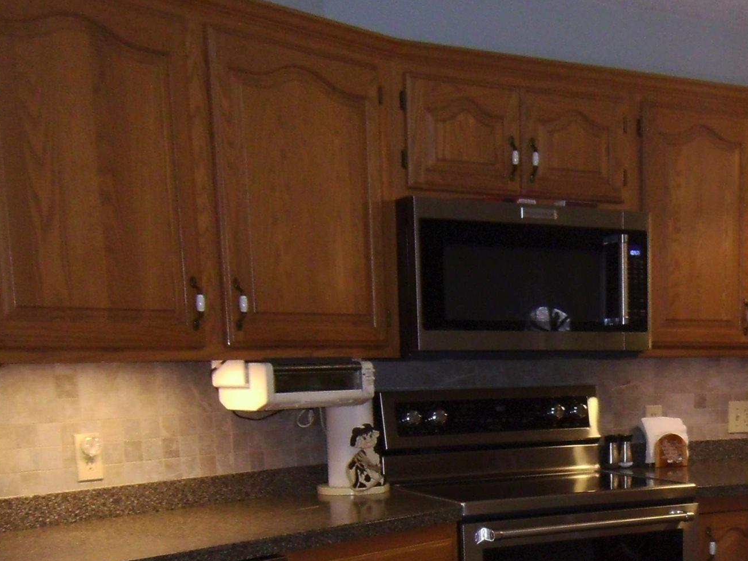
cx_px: 660
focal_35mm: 61
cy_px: 530
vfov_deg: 23.3
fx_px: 1318
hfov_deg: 30.4
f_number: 3.3
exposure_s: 1/30
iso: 100
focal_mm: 4.5
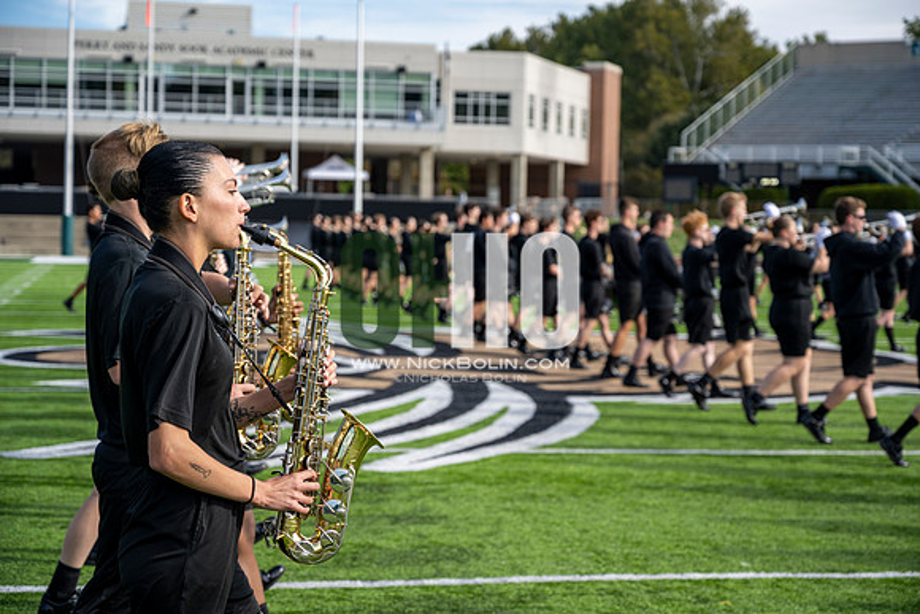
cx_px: 460
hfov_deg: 28.8
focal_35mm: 70
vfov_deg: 19.5
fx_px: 1789
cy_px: 307
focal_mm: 70
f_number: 4.5
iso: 80
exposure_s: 1/250
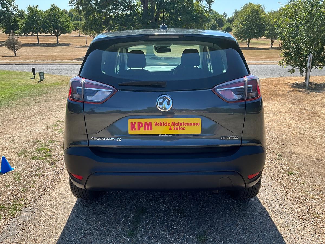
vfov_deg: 48.2
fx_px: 272
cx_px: 162
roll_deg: -1.4
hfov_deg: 61.7
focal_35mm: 29
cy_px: 122
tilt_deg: -19.5
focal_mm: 3
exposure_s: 1/719
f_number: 1.8
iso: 25
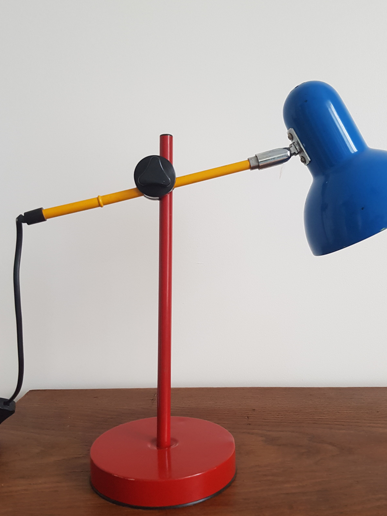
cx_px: 197
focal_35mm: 33
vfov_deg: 55.3
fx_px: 492
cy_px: 255
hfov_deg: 42.9
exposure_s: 1/50
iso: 160
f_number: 1.7
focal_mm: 4.2
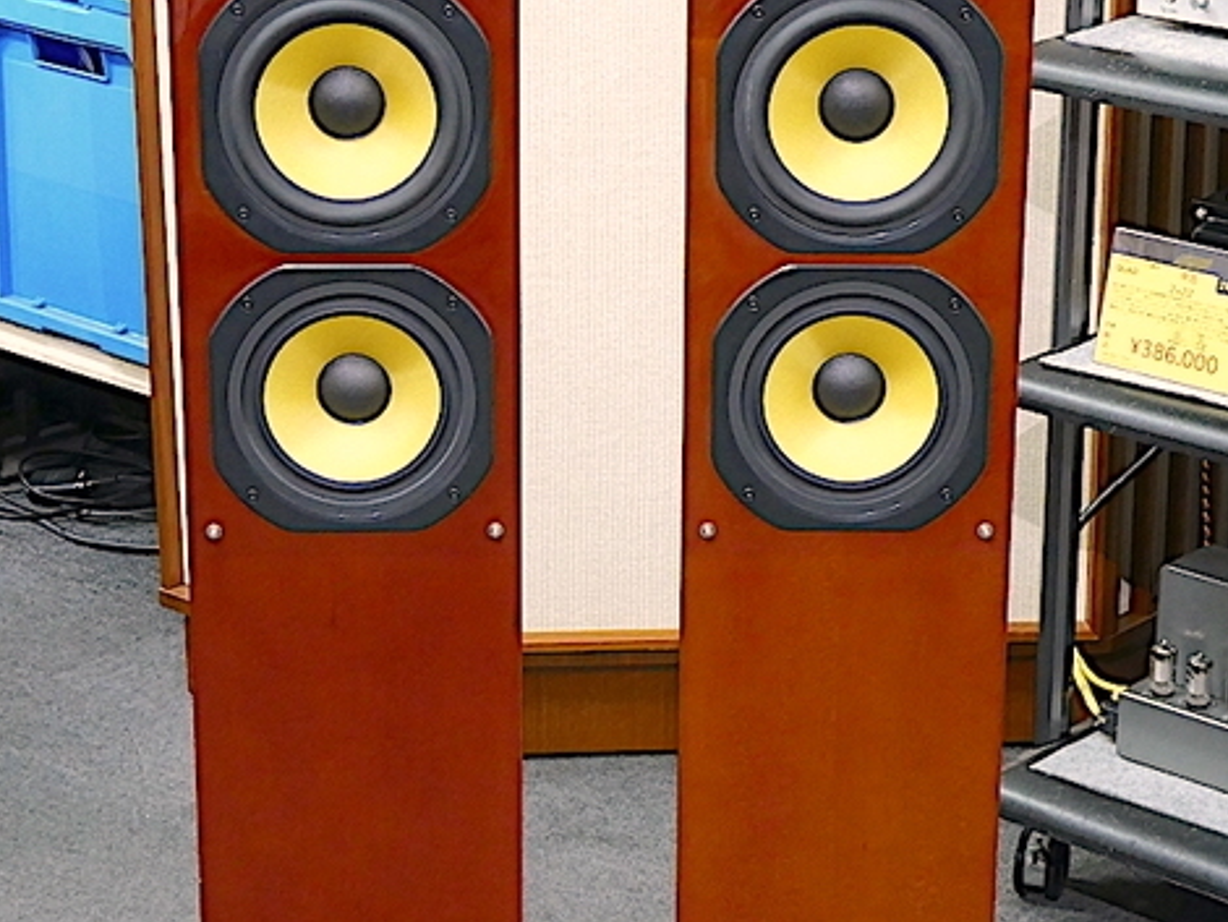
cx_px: 596
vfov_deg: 15.4
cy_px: 478
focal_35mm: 96
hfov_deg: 20.4
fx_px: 3407
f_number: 4
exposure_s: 1/3.2
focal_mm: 8.4
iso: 200
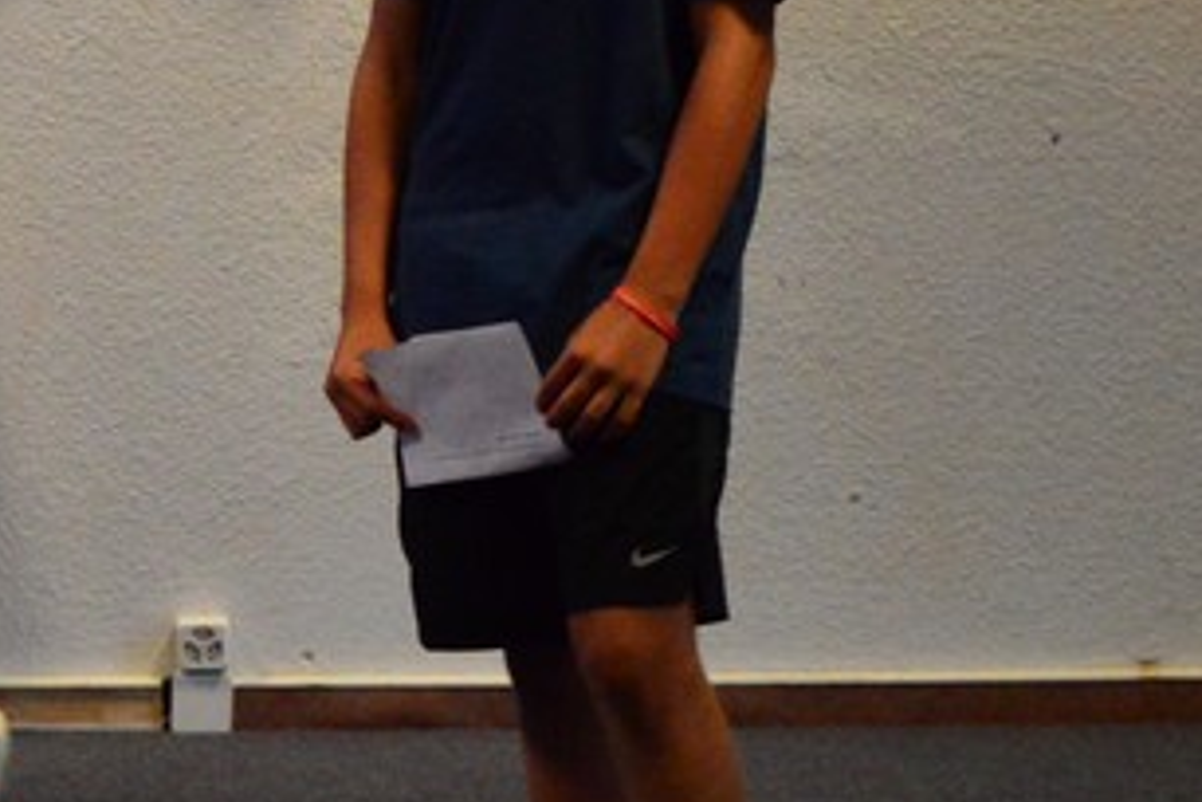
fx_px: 5865
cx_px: -793
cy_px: -450
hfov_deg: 11.1
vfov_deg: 7.7
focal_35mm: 176
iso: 3200
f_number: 1.8
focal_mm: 35
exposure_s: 1/200
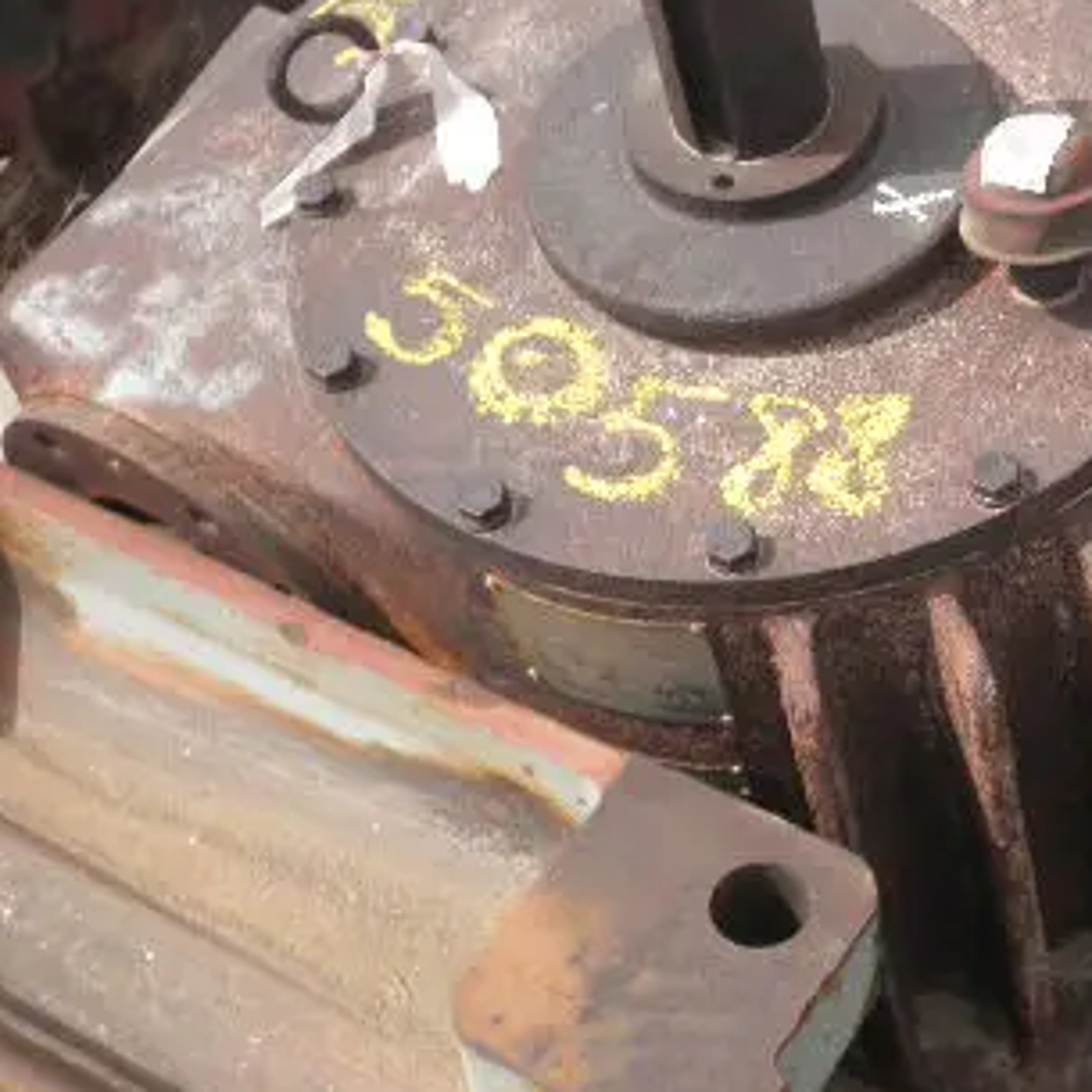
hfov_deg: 25.6
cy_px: 537
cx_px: 992
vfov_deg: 26.5
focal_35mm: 65
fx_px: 2320
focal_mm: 6.1
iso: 64
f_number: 9.1
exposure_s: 1/80
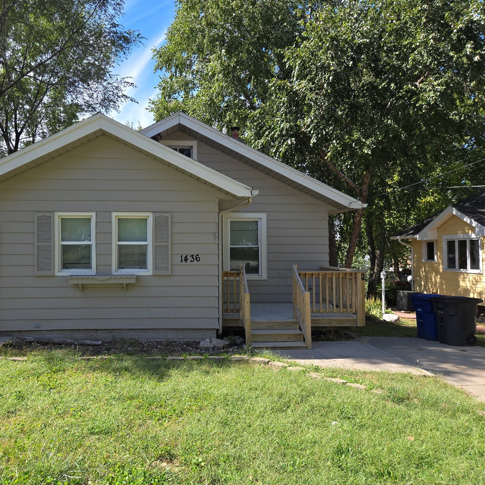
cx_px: 176
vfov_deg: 57.3
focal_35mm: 28
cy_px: 241
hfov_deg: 56.5
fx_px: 444
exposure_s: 1/2314
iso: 80
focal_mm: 5.4
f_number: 1.8
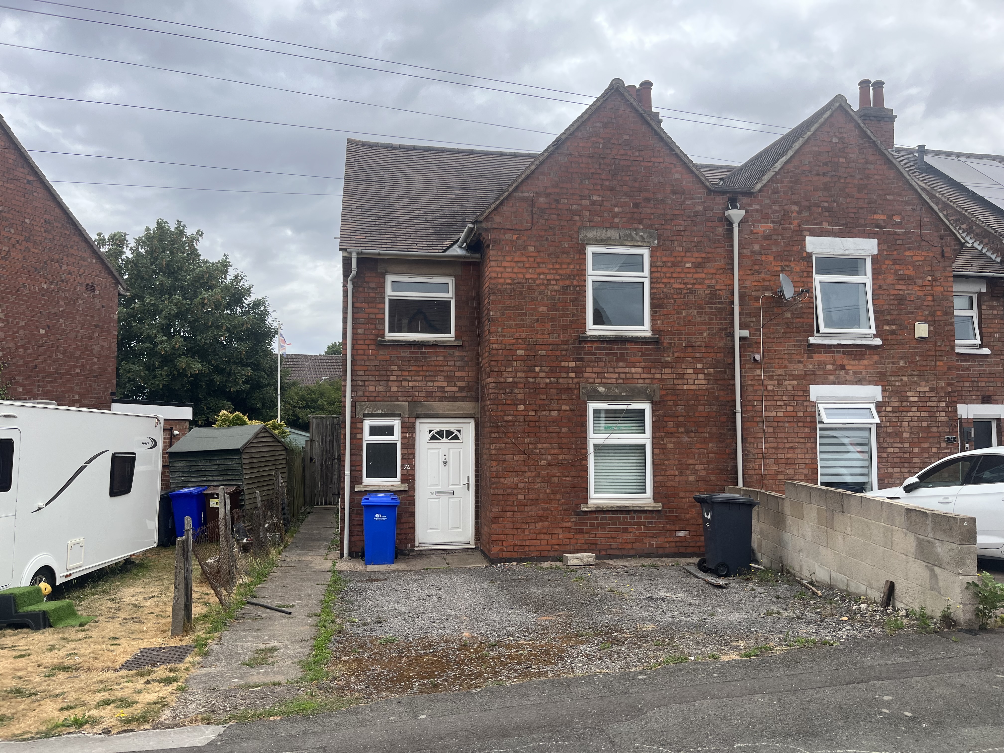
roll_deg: +0.0
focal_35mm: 26
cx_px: 502
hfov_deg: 67.3
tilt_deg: +4.7
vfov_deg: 53.1
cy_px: 376
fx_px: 754
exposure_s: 1/1517
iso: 50
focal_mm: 5.1
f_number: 1.6
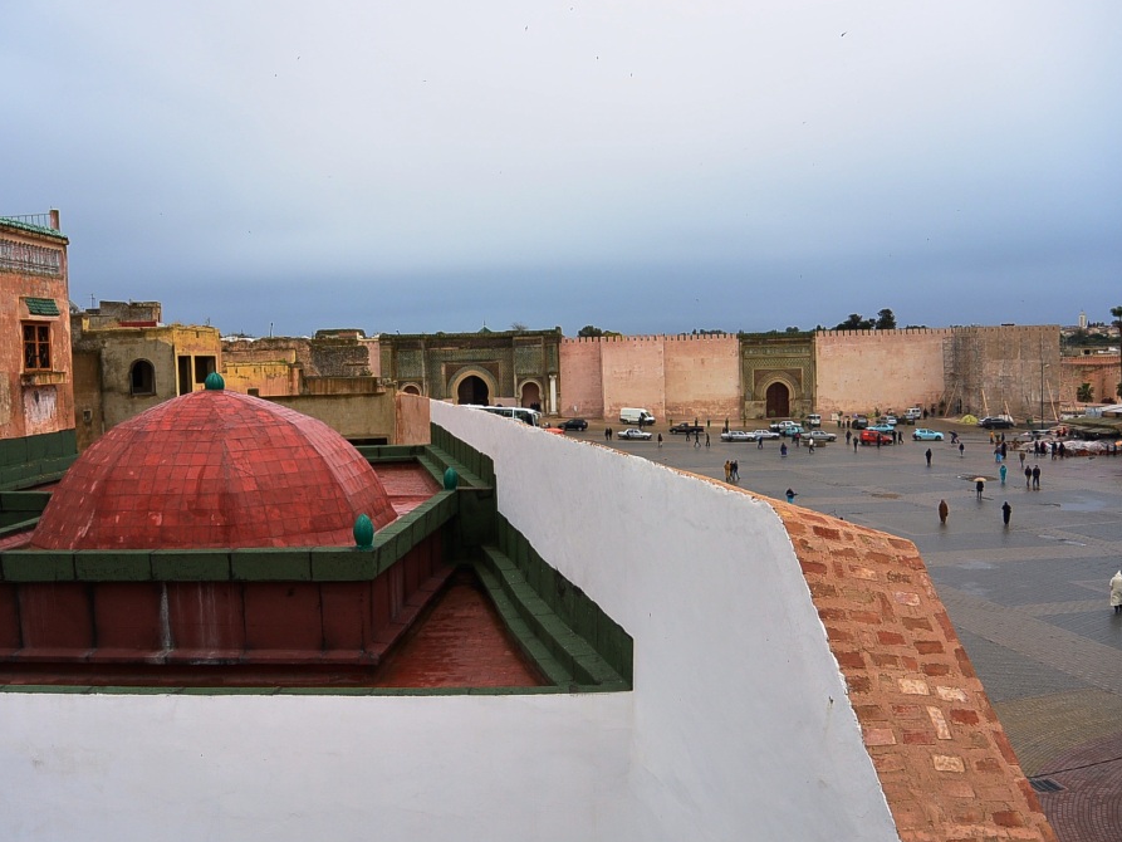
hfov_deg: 56.7
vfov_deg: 44.2
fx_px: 1037
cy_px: 419
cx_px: 501
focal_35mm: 32
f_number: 4
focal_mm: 11
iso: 100
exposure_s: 1/320
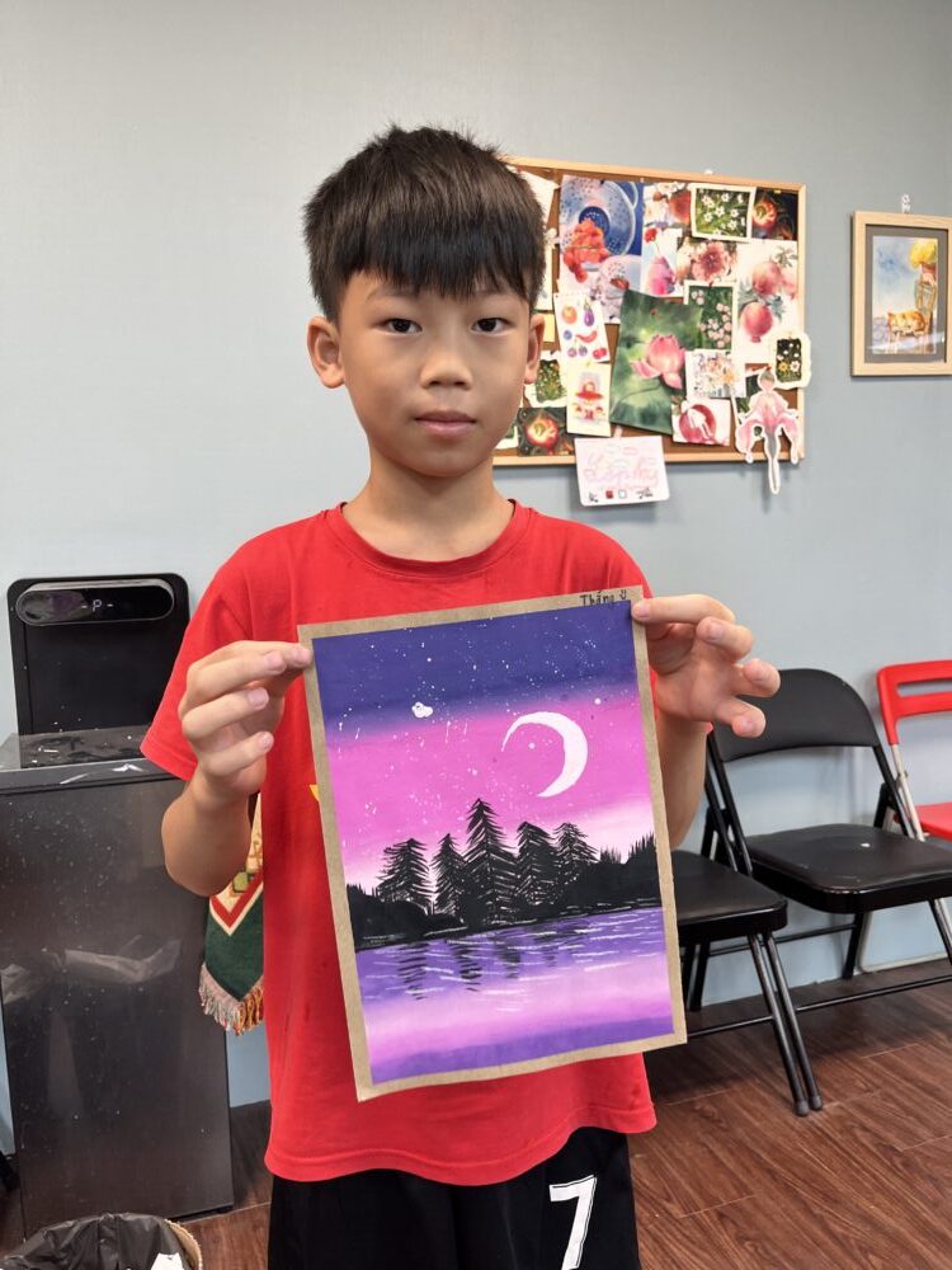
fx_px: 953
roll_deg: +3.1
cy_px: 635
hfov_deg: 53.1
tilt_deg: -6.3
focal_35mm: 26
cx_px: 476
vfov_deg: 67.3
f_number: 1.6
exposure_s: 1/100
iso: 100
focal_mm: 5.1
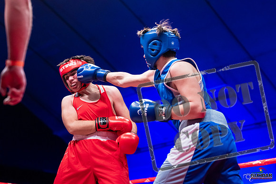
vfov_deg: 19.5
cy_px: 92
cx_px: 138
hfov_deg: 28.8
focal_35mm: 70
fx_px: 537
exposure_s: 1/800
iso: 3200
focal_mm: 70
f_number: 2.8
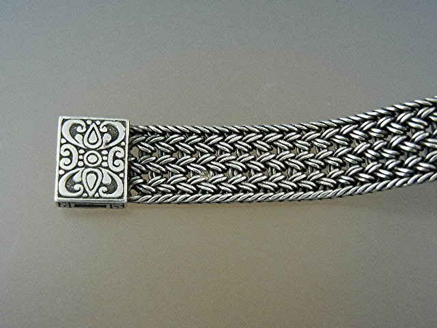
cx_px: 218
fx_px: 745
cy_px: 164
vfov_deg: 24.8
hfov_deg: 32.7
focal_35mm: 59
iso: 400
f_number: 4
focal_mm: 10.6
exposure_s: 1/24.3
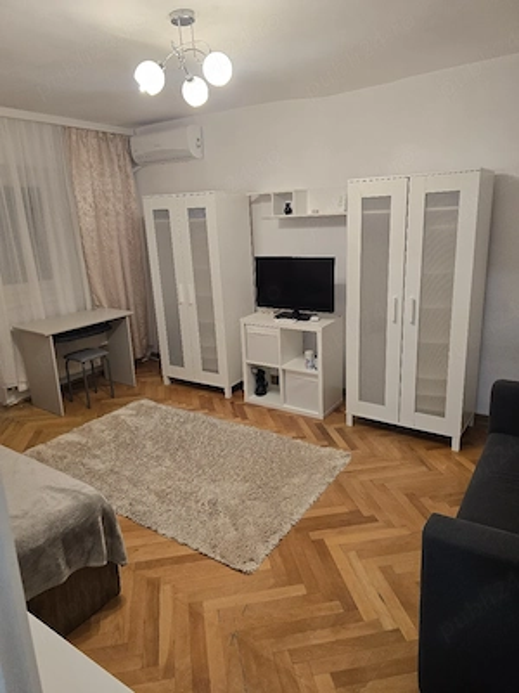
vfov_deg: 73.9
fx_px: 460
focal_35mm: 23
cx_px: 260
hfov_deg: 58.9
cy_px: 346
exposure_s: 1/101
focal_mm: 6.3
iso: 320
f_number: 1.7
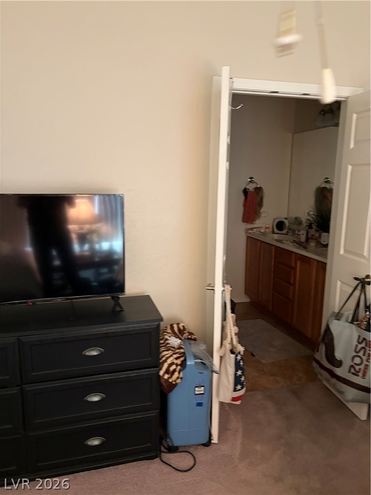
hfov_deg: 53.1
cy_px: 248
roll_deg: -0.7
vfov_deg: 67.3
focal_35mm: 26
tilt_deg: -9.5
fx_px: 372
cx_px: 186
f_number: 1.6
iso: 500
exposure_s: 1/30
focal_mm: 5.96
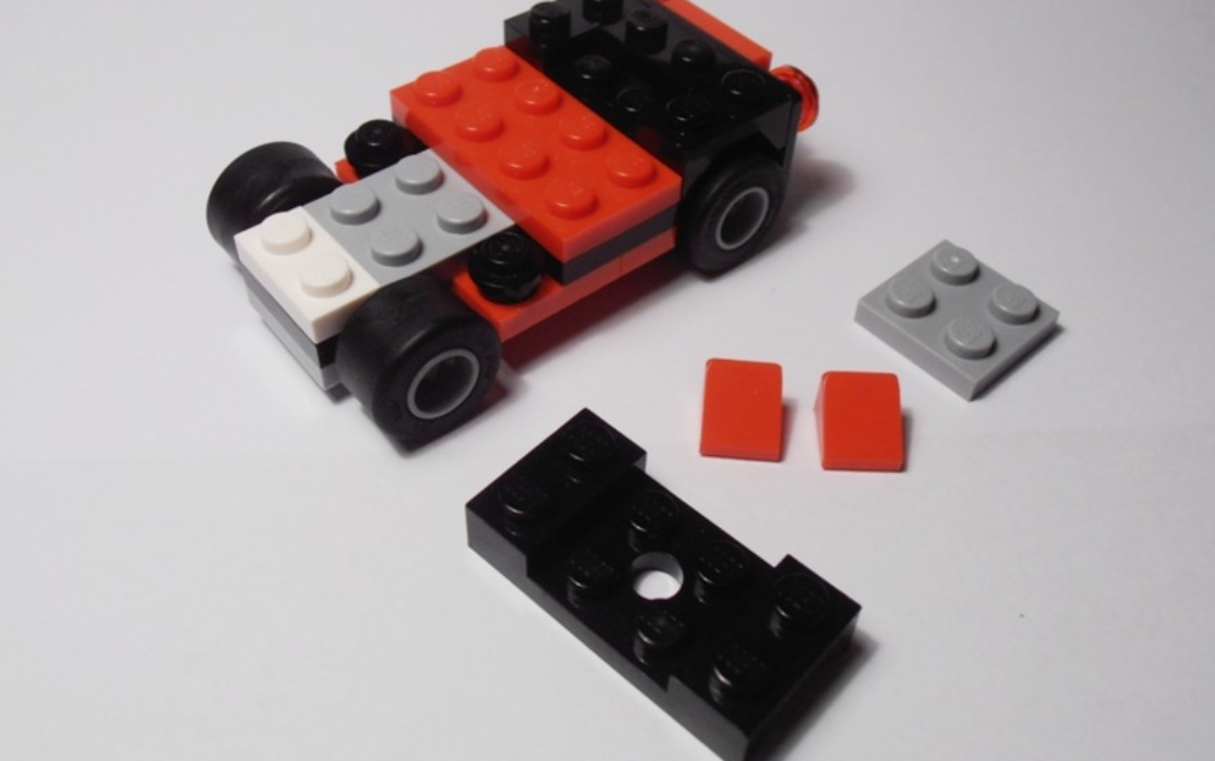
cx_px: 599
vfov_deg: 31.9
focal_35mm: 40
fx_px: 1325
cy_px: 310
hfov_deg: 49.3
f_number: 3.9
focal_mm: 6.61
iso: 80
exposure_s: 1/80
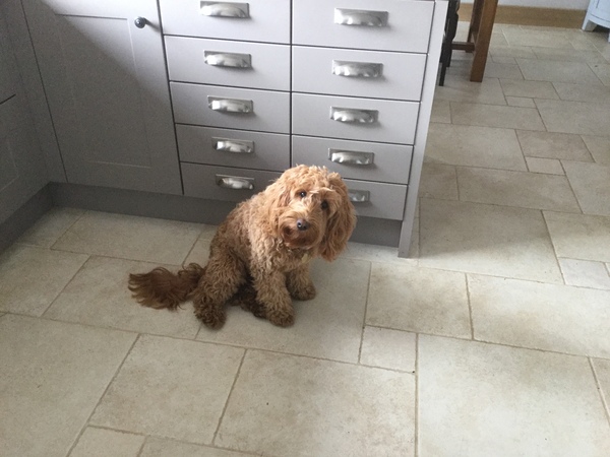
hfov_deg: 58.4
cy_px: 228
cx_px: 305
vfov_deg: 45.4
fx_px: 546
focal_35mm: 31
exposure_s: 1/33
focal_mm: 3.3
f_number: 2.4
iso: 160
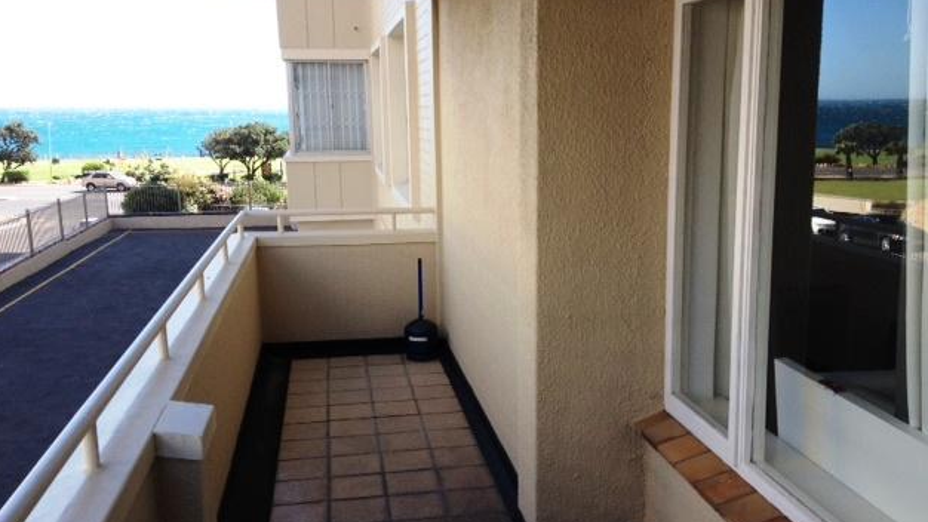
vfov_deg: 30.4
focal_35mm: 39
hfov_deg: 51.6
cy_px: 270
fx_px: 960
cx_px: 465
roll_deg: -0.3
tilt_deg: -10.5
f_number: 2.4
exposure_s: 1/354
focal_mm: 4.28
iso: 50
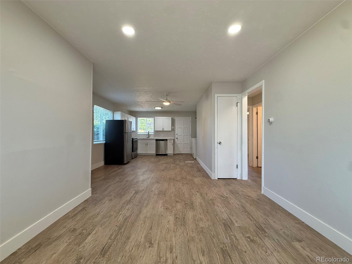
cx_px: 176
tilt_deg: +0.3
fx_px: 142
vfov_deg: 85.7
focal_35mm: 14
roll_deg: -0.3
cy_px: 132
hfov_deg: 102.1
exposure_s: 1/120
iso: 200
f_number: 2.2
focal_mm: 2.22
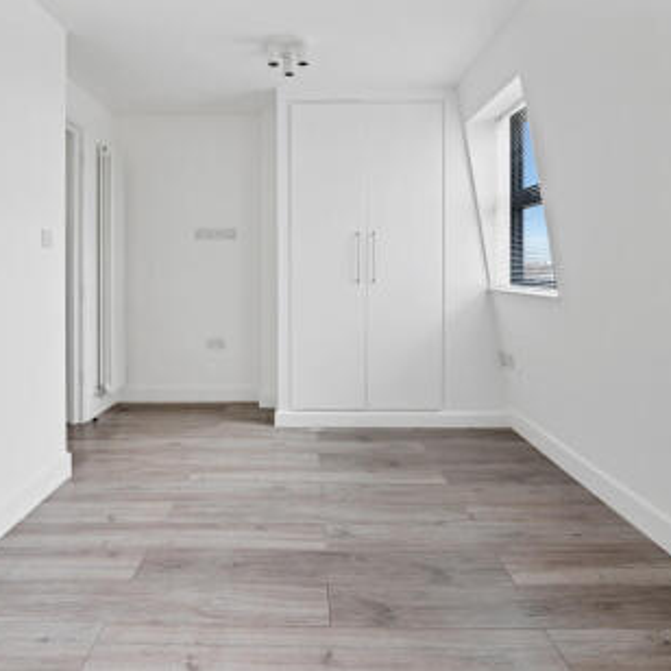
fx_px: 461
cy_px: 328
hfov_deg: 71.9
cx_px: 298
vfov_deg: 72.1
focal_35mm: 21
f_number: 7.1
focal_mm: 16
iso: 320
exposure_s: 1/25
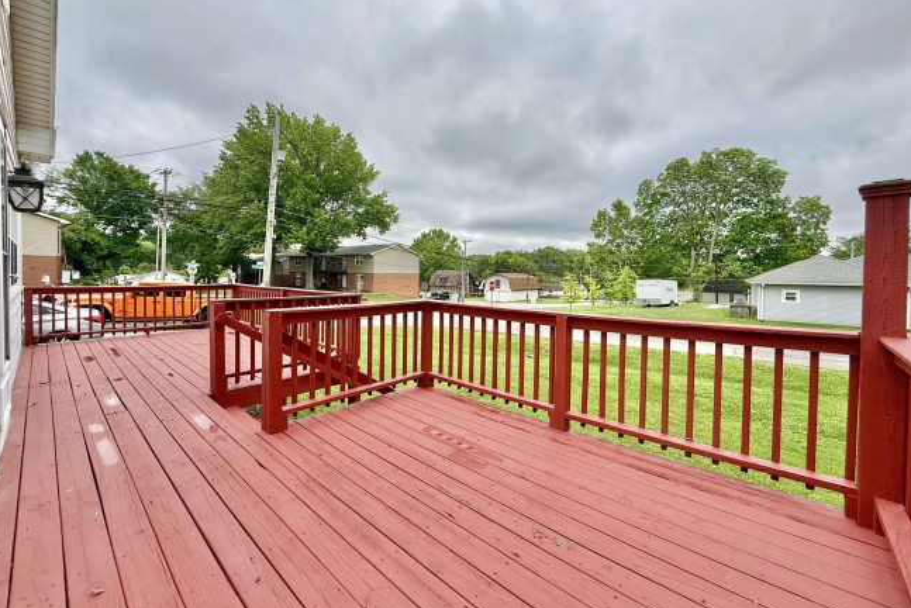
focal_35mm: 15
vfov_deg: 77.2
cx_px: 463
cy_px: 279
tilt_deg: -0.8
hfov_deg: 100.4
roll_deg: -0.7
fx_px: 380
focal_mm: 2.22
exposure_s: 1/1431
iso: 50
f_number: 2.2
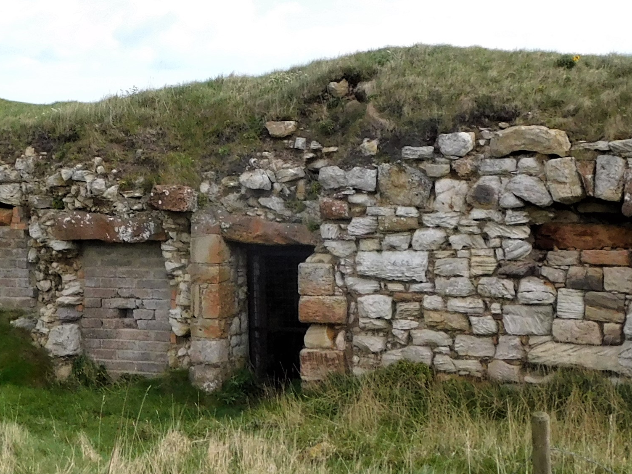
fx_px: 1680
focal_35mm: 92
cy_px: 49
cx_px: 123
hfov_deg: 21.0
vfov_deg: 15.9
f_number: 3.2
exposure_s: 1/640
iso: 125
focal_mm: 5.3
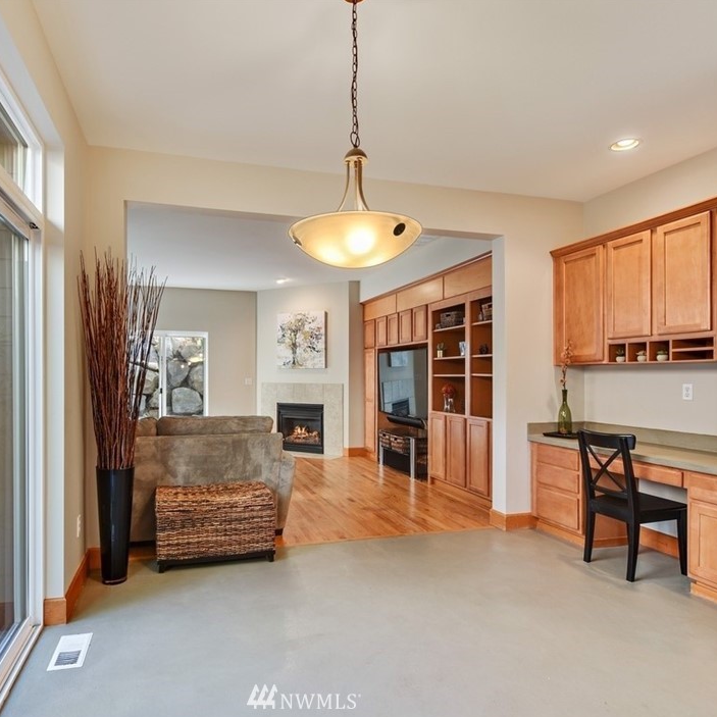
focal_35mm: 21
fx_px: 492
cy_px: 366
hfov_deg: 71.7
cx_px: 304
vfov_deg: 72.1
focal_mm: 16
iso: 100
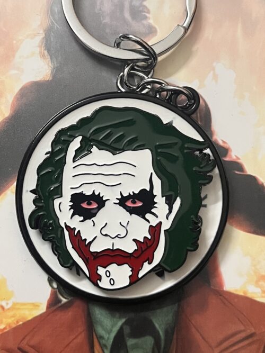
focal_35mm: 26
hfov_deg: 53.0
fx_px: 265
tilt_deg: -78.9
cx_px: 132
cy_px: 176
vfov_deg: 67.3
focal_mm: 5.1
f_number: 1.6
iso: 400
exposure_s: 1/50
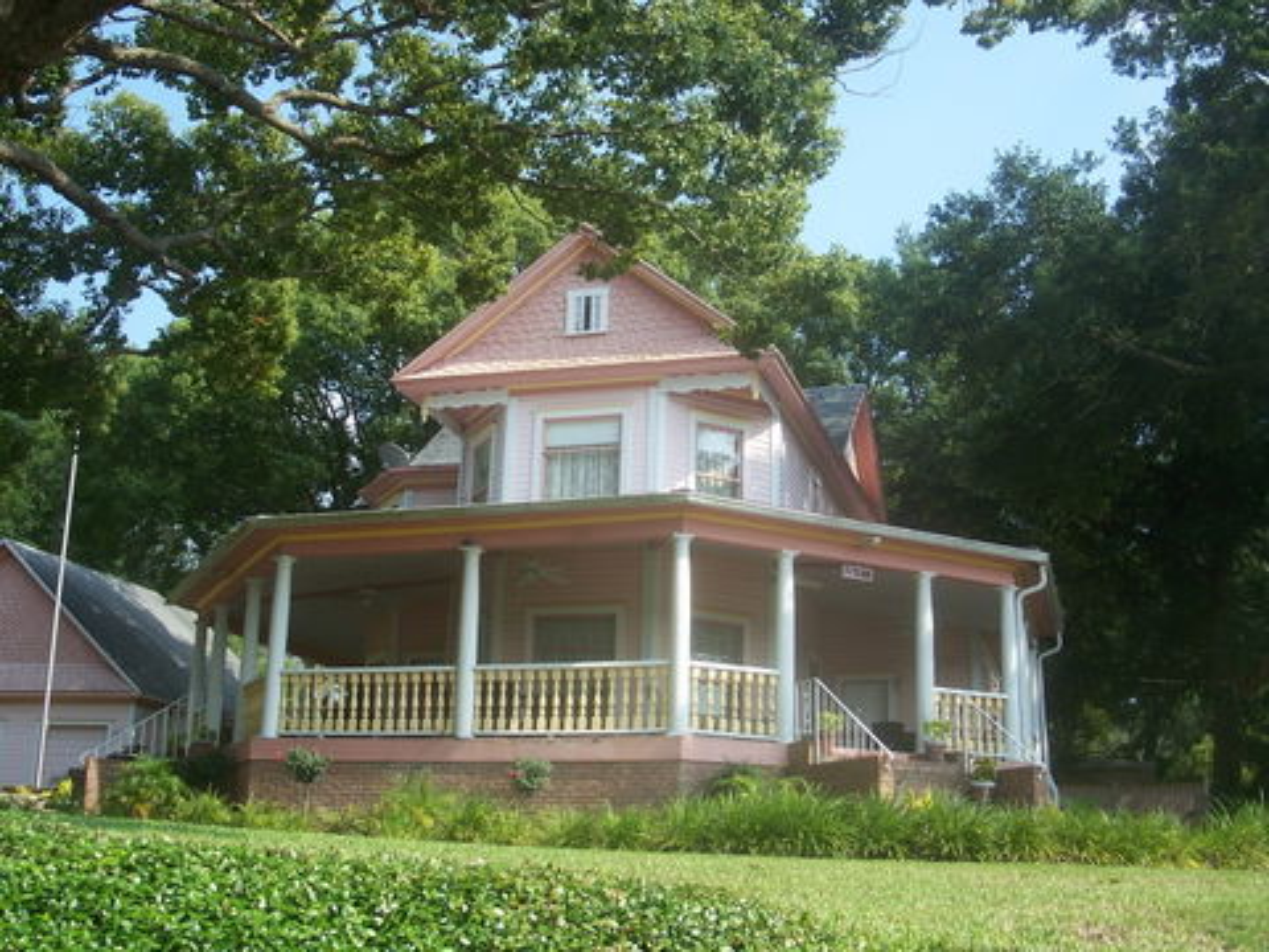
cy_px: 476
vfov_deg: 38.7
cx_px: 634
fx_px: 1356
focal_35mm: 37
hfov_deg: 50.1
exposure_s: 1/400
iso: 64
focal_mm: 7.8
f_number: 2.8
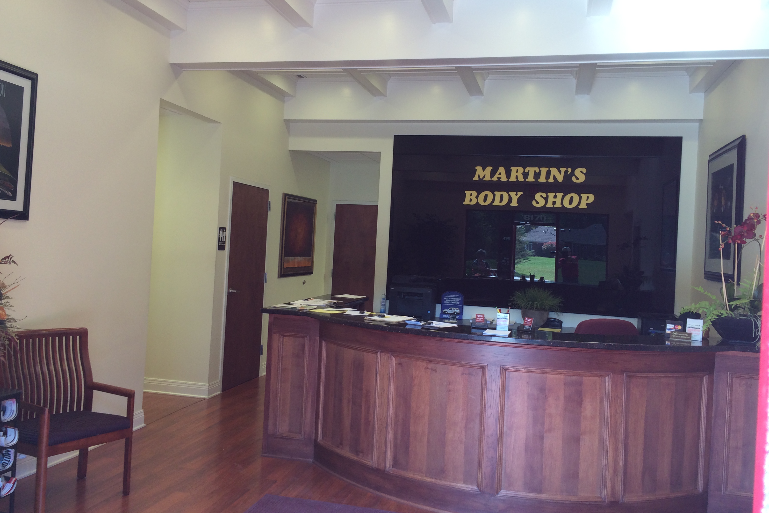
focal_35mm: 32
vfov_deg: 41.1
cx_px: 380
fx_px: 684
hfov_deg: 58.7
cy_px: 242
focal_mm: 4.12
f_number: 2.2
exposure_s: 1/60
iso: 50
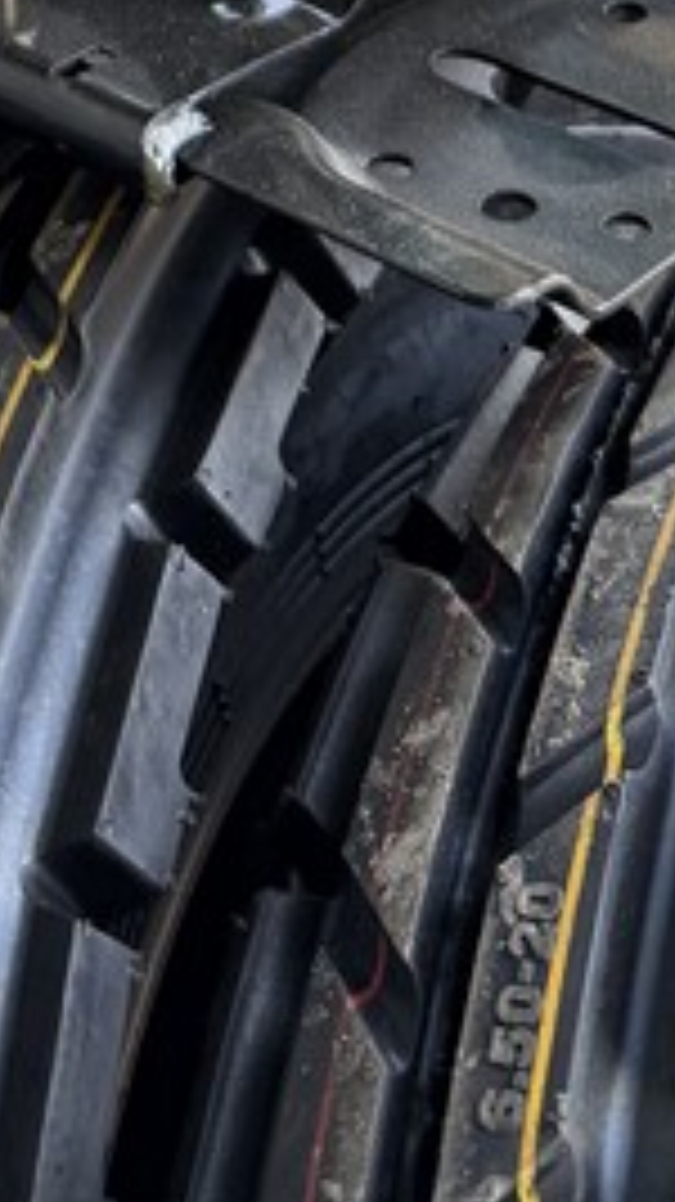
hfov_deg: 12.7
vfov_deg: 18.2
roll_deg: -0.9
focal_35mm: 94
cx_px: -45
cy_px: -936
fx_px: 2994
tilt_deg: -12.4
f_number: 1.78
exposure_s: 1/159
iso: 64
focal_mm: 6.76
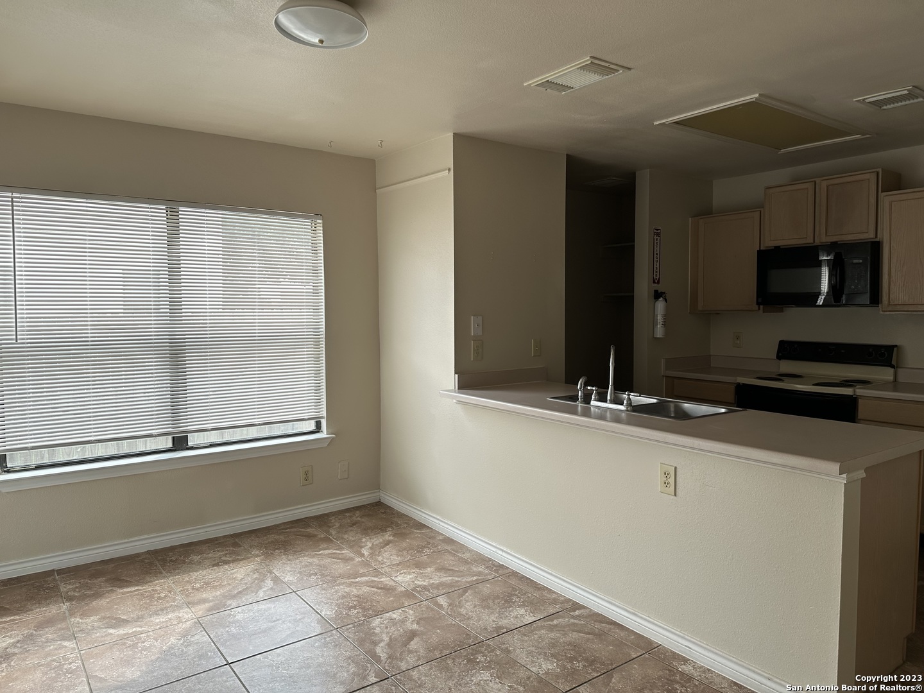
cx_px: 462
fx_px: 641
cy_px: 346
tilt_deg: -3.8
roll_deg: -0.8
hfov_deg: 71.6
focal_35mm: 24
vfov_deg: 56.8
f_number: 1.78
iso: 64
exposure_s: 1/141
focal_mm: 6.86
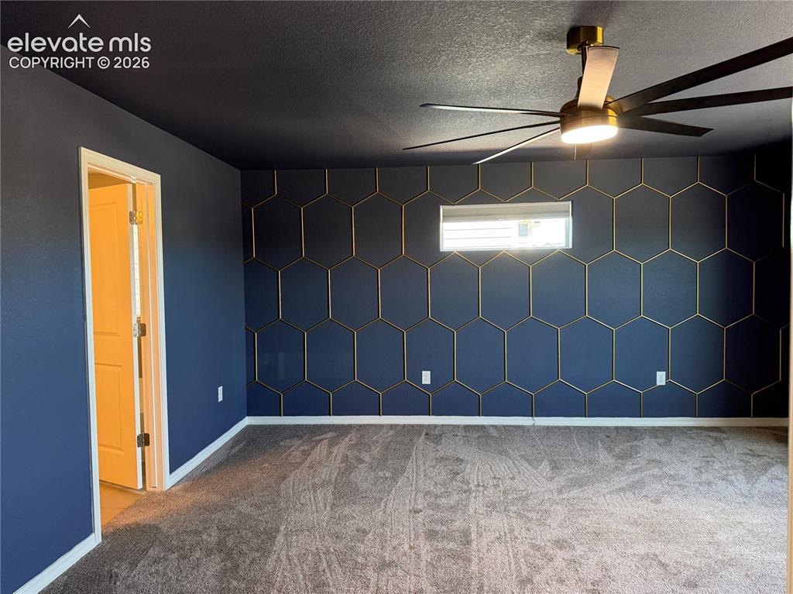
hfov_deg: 71.6
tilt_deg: -2.2
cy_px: 297
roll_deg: +1.2
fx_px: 550
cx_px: 396
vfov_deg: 56.8
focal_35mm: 24
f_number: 1.78
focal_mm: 6.76
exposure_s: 1/120
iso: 400
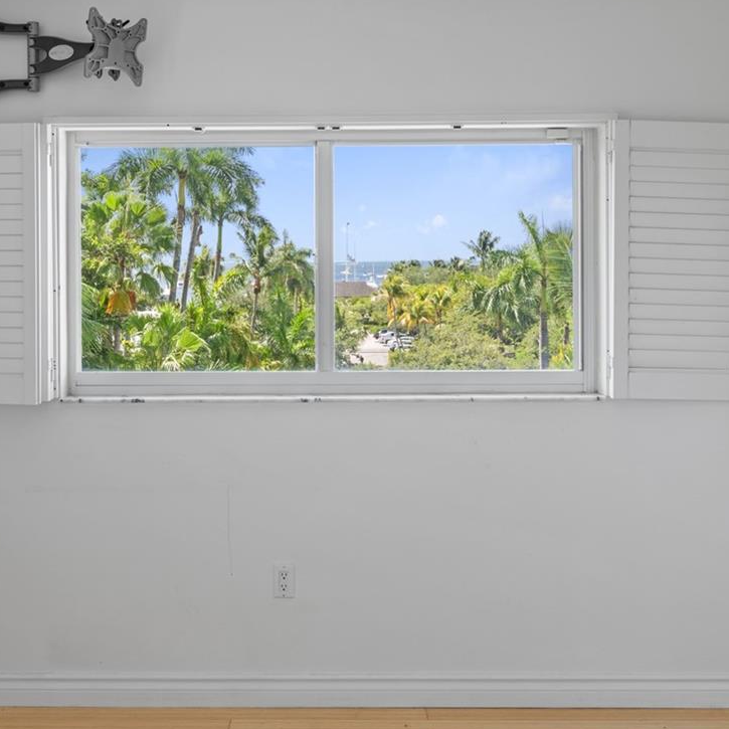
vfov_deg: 37.3
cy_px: 264
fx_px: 1072
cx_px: 323
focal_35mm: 45
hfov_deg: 37.5
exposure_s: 1/4
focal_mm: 24
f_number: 9
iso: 100
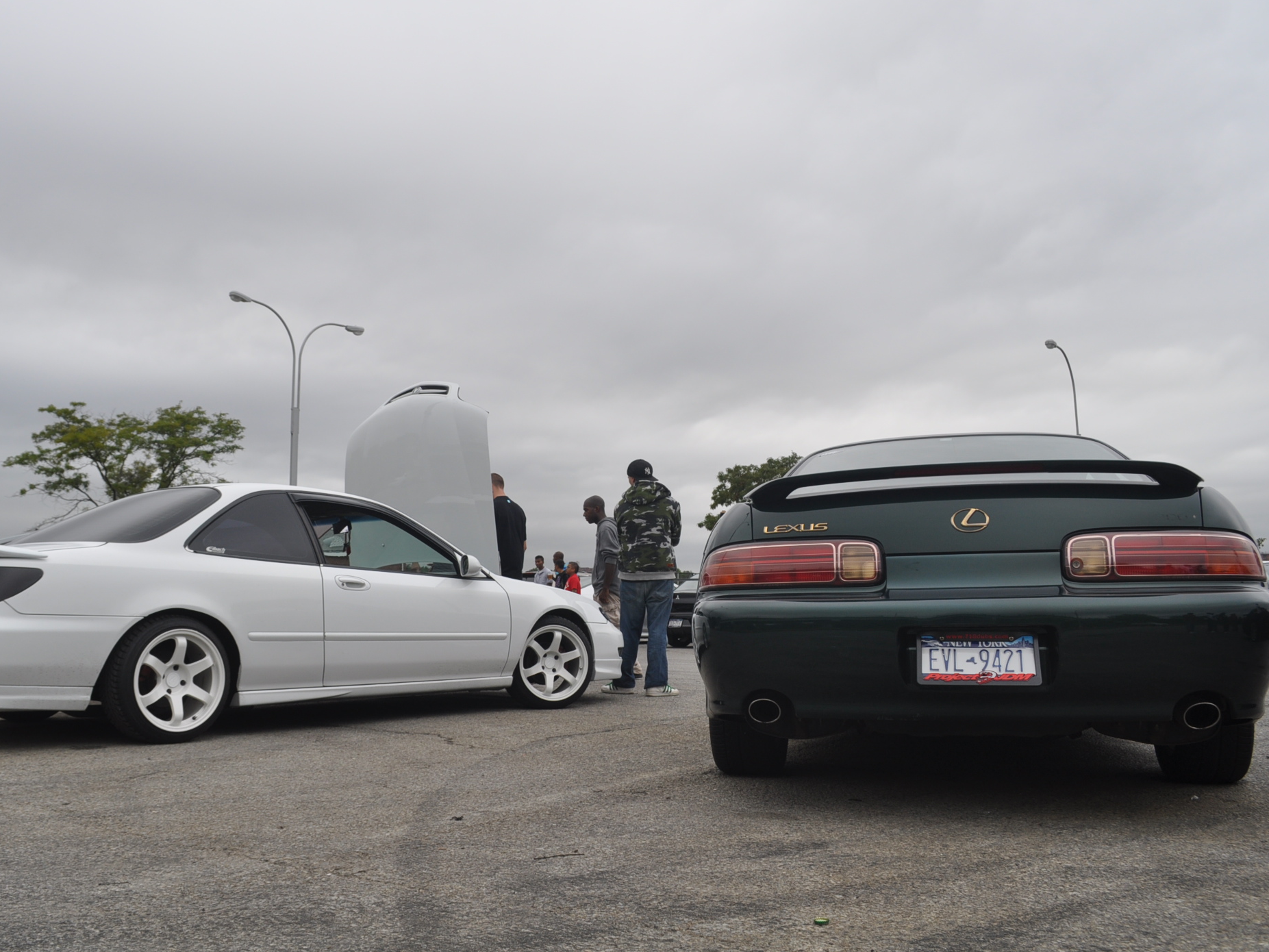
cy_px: 479
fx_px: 1100
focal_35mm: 30
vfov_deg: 46.8
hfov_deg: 59.9
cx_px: 577
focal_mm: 18
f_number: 8
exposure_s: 1/250
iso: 200
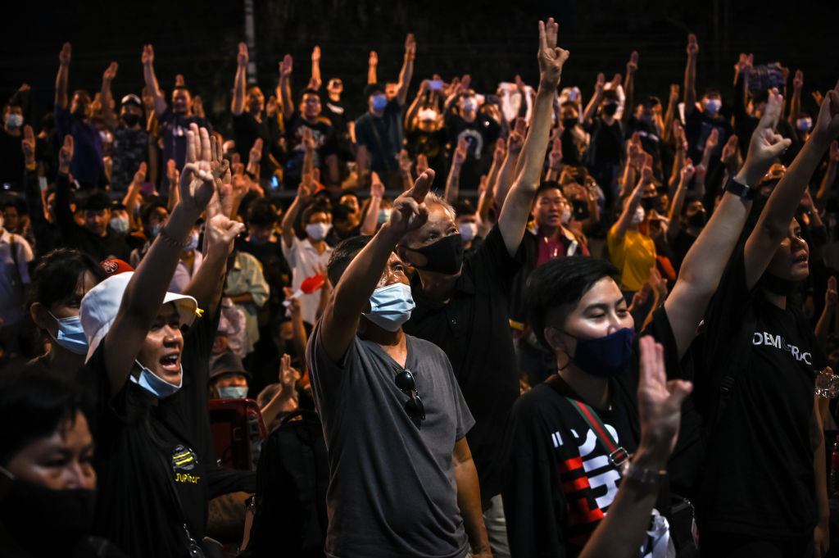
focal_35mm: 61
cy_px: 279
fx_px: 1420
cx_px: 420
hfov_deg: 32.9
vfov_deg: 22.2
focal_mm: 61
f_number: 4
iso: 1600
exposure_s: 1/50
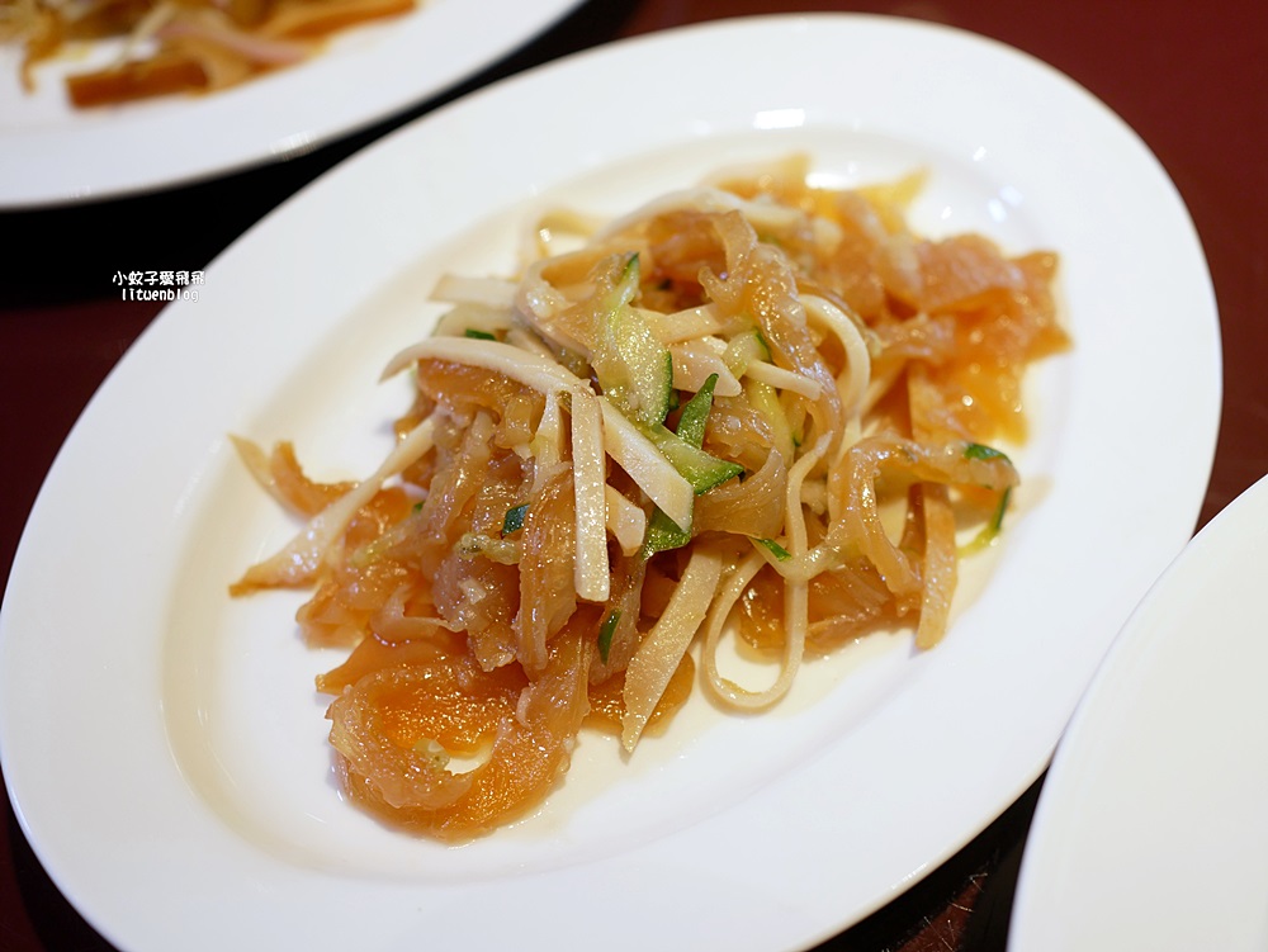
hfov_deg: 38.2
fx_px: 1832
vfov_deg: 29.1
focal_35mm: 50
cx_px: 634
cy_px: 476
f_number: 2.2
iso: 200
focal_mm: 25
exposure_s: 1/160
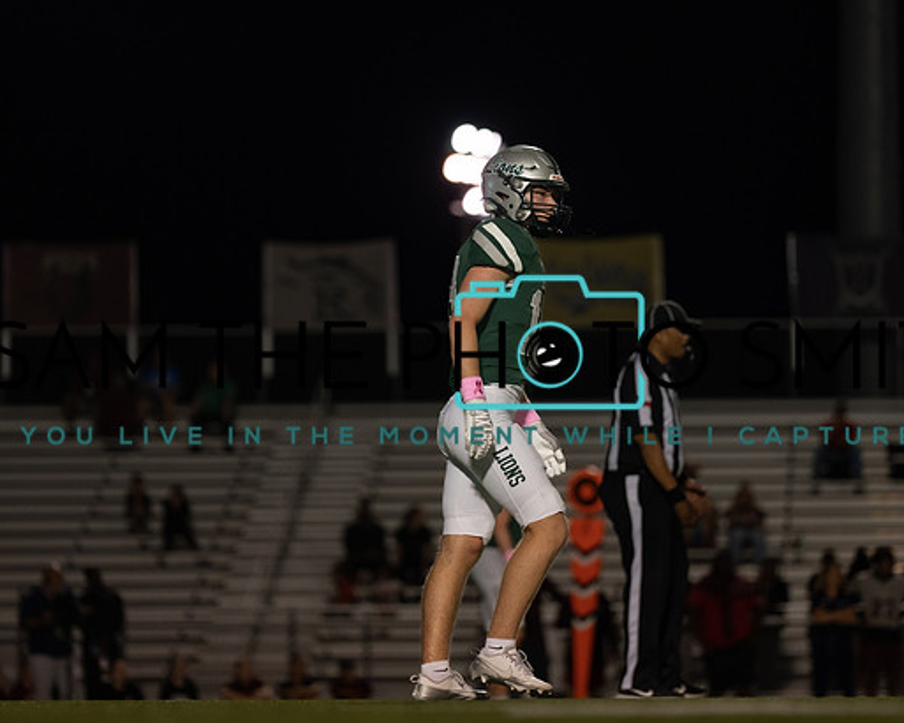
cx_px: 471
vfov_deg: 7.1
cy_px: 322
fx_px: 5830
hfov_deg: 8.9
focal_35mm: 218
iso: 1000
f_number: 2.8
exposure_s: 1/1000
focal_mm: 170
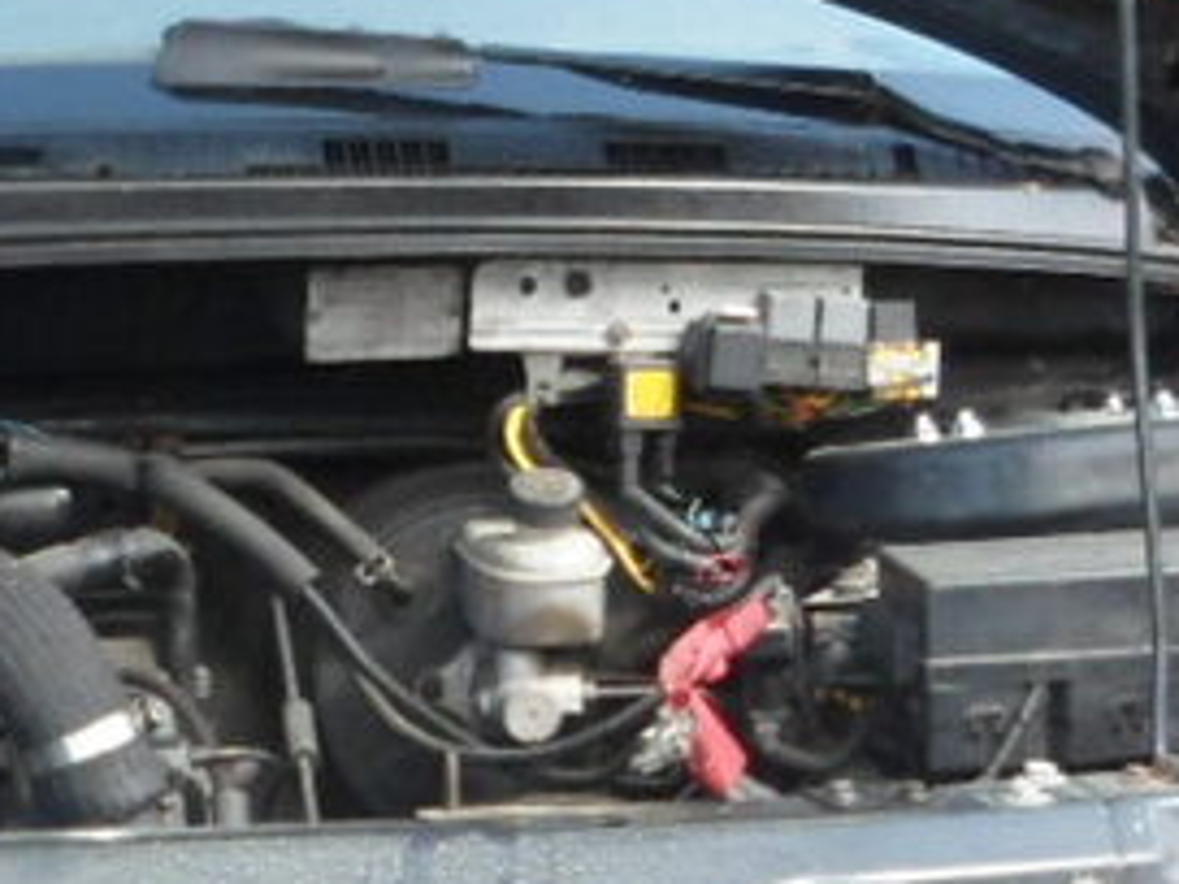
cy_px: 559
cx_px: 156
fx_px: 5211
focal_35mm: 153
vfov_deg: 9.7
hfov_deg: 12.8
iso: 80
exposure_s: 1/90
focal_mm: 4.9
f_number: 3.3
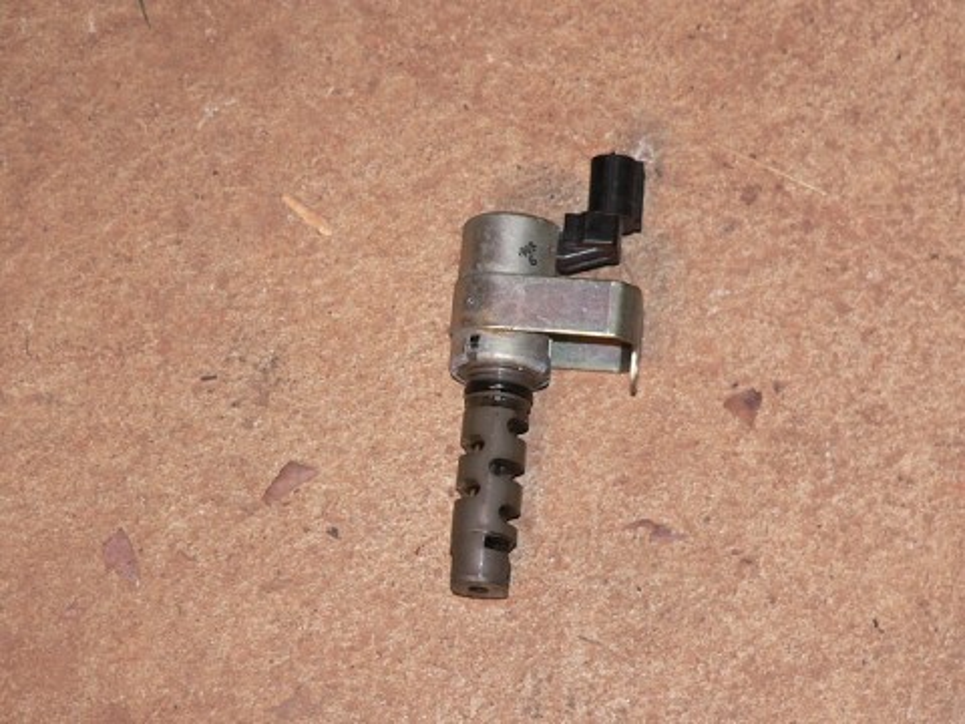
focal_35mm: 132
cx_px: 482
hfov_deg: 14.9
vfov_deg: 11.2
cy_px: 362
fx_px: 3680
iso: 100
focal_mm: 21.9
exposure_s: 1/60
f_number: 2.8
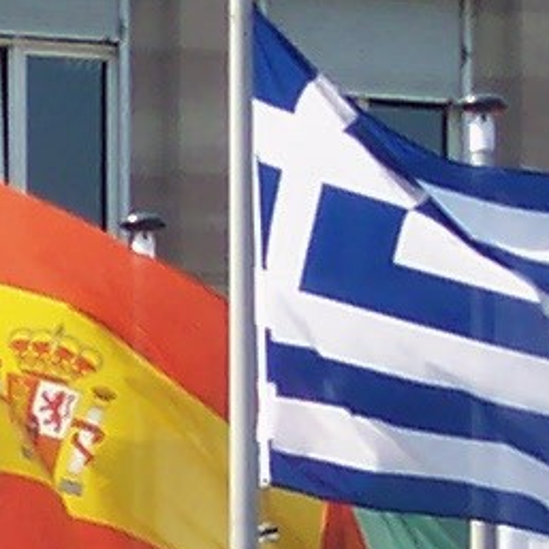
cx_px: -258
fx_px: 14319
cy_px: 393
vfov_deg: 2.2
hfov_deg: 2.2
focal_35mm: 798
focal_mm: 17.6
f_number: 5.6
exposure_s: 1/180
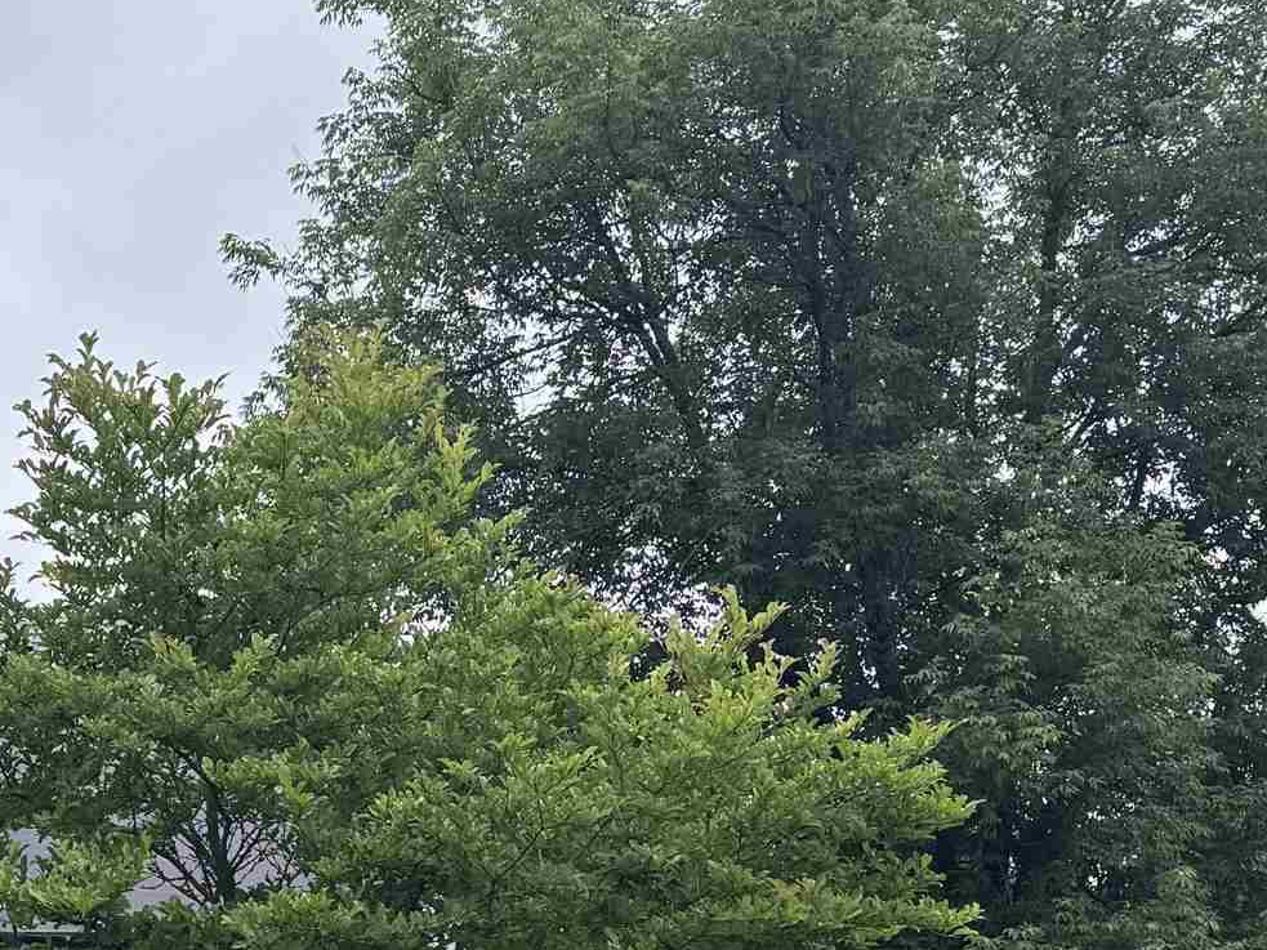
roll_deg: +0.4
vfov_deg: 18.7
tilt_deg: +4.4
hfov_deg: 24.6
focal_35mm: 75
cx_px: -52
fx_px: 2745
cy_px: 1087
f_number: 1.78
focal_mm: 6.76
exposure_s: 1/1172
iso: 80
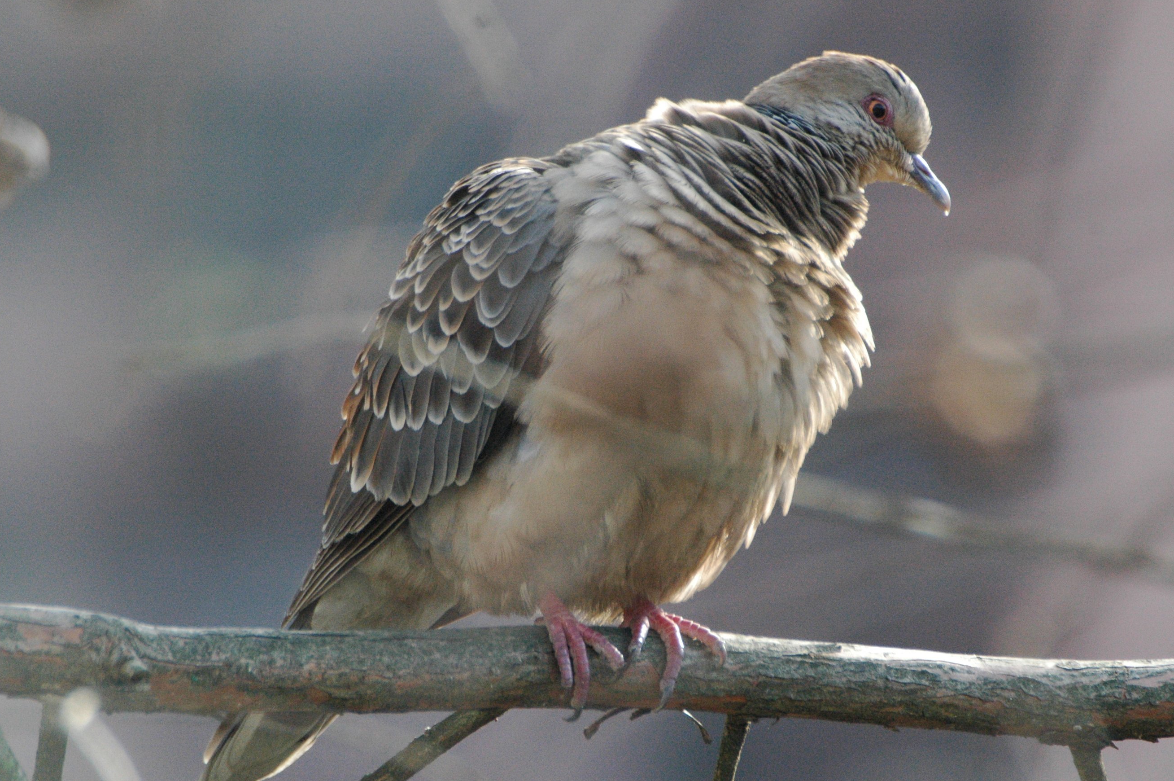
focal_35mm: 862
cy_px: 424
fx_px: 28085
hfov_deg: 2.4
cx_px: 589
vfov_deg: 1.6
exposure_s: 1/400
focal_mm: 500
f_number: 8
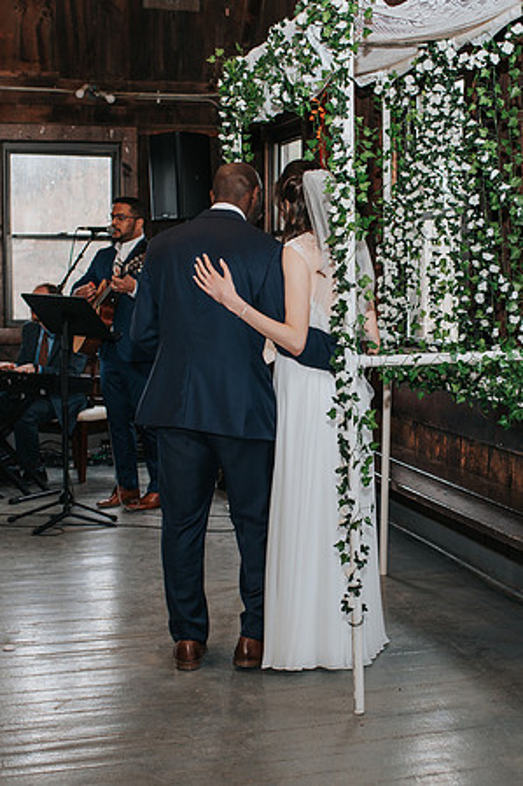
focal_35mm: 57
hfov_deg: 23.7
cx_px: 332
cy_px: 426
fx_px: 1245
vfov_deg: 35.1
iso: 1000
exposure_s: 1/160
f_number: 3.2
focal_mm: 35
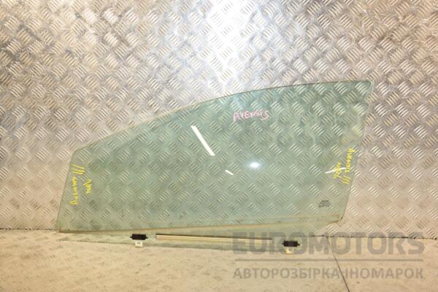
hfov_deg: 43.6
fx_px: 547
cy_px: 146
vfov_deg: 29.9
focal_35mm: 45
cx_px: 219
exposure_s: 1/200
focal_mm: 30
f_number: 5.6
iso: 800
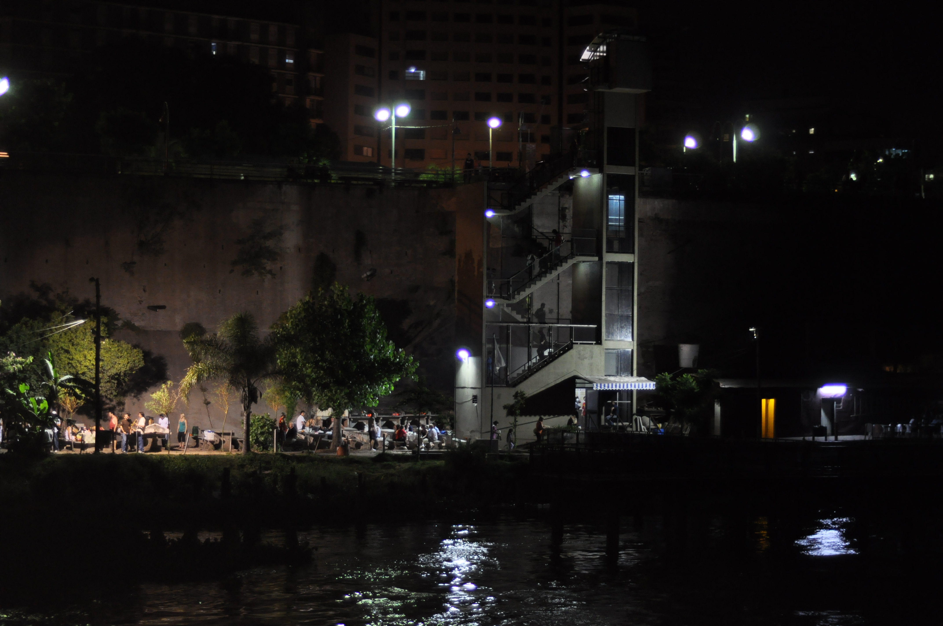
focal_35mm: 75
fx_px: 1962
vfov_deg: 18.1
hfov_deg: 27.0
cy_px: 313
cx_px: 472
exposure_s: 1/60
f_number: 1.8
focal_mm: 50
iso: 800
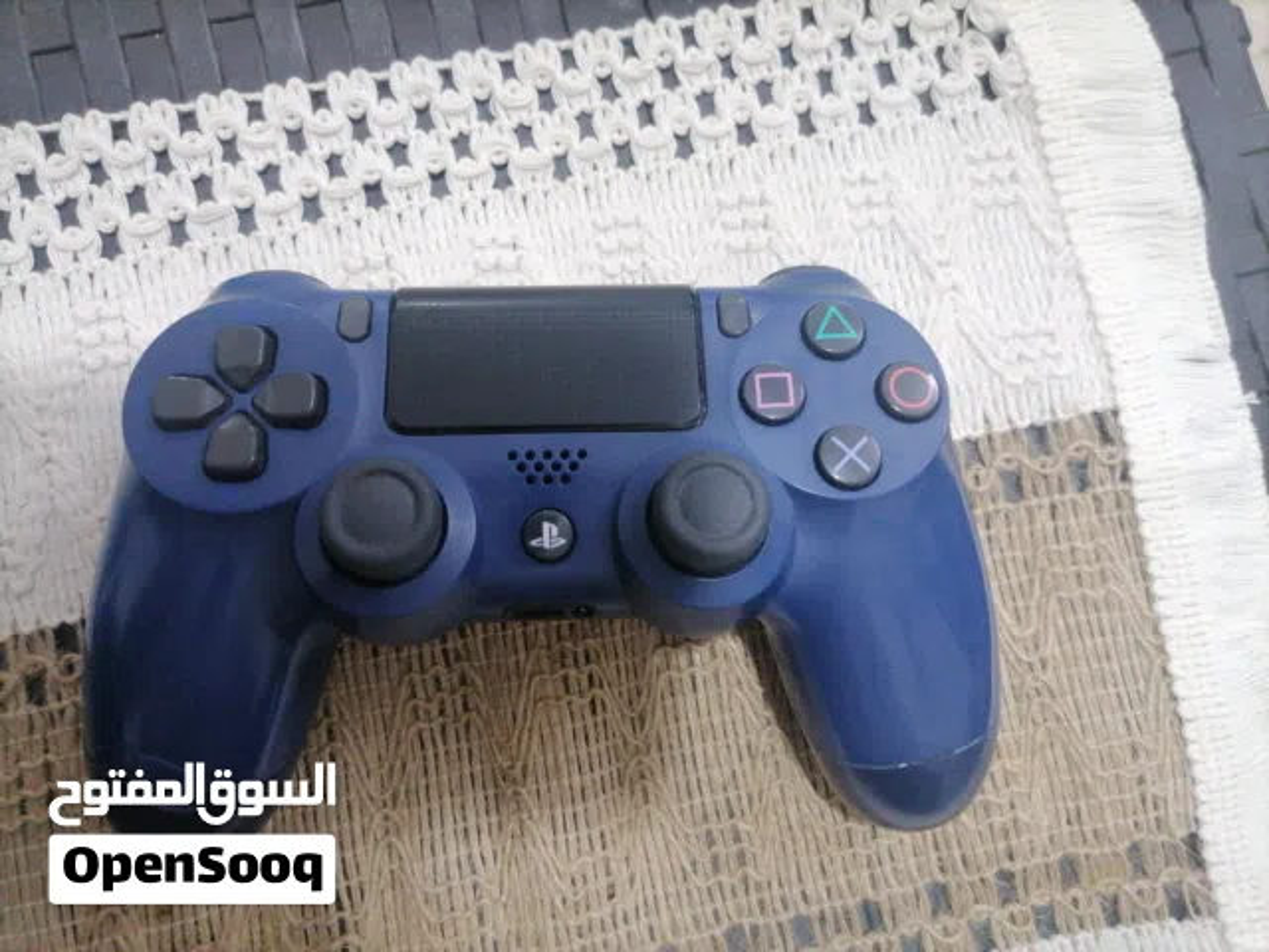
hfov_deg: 67.3
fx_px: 953
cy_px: 476
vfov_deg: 53.1
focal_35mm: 26
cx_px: 634
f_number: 1.8
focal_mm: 5.4
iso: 800
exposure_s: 1/100
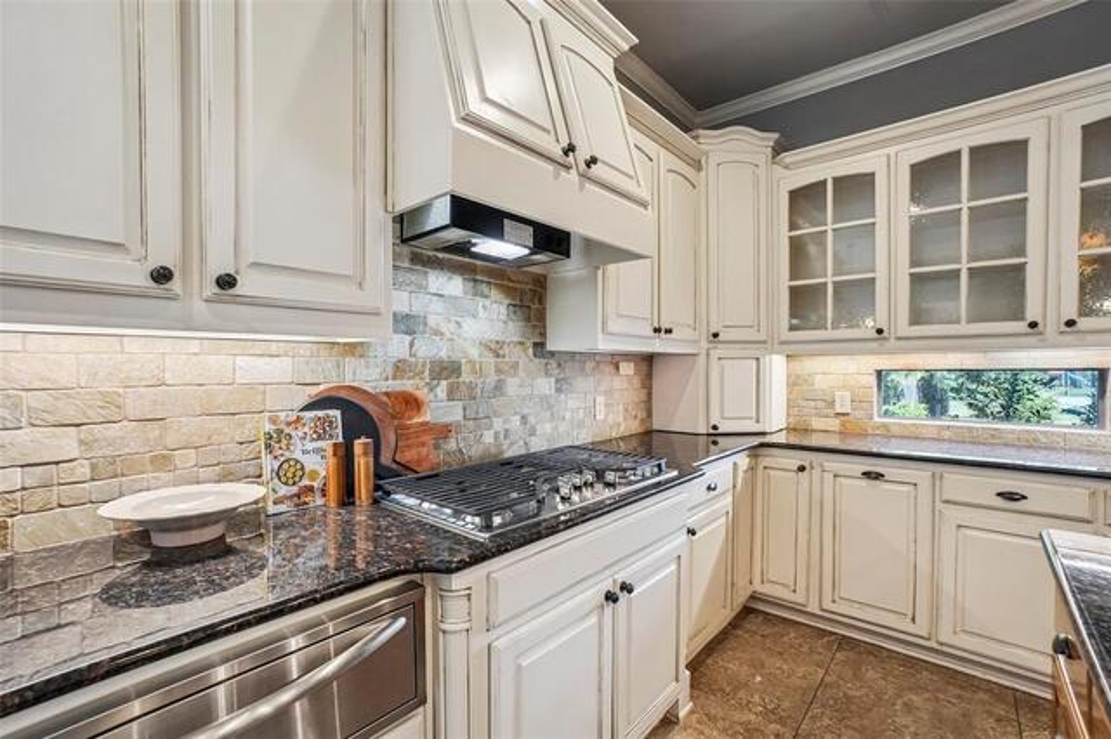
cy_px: 370
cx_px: 556
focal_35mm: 15
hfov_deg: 100.4
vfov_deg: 77.3
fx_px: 463
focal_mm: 10
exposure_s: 1/8
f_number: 8
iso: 400
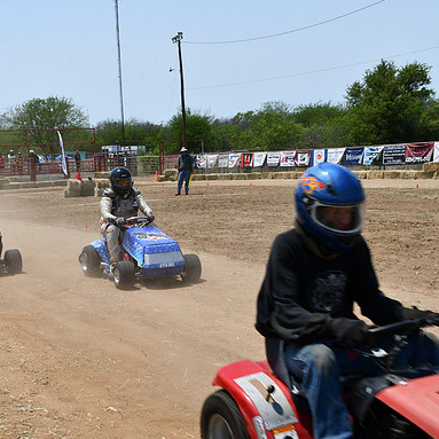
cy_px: 221
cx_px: 146
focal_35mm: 54
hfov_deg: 31.4
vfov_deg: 31.6
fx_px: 775
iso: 100
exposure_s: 1/400
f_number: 10
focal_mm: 28
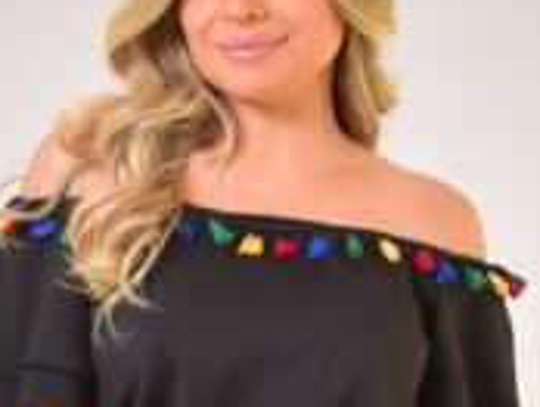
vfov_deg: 11.5
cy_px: 817
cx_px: 140
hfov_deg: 16.9
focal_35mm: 116
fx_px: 1812
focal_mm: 35
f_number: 2.5
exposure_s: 1/200
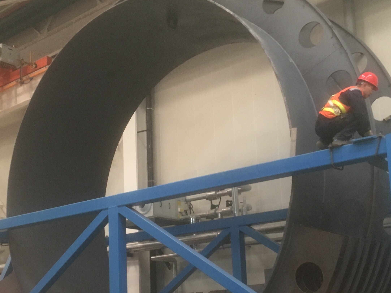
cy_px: 205
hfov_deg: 35.5
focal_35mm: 54
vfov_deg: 26.8
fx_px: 610
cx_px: 176
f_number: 2.2
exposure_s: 1/33
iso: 160
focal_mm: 4.15
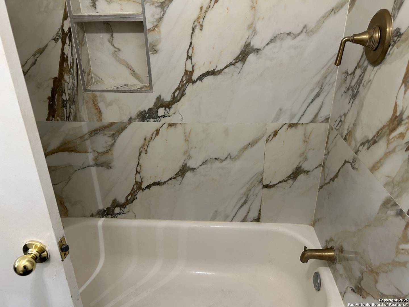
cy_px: 154
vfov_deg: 53.1
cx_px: 204
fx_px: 307
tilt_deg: -25.6
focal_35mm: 26
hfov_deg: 67.3
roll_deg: +2.7
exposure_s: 1/60
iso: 125
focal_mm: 5.7
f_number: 1.5
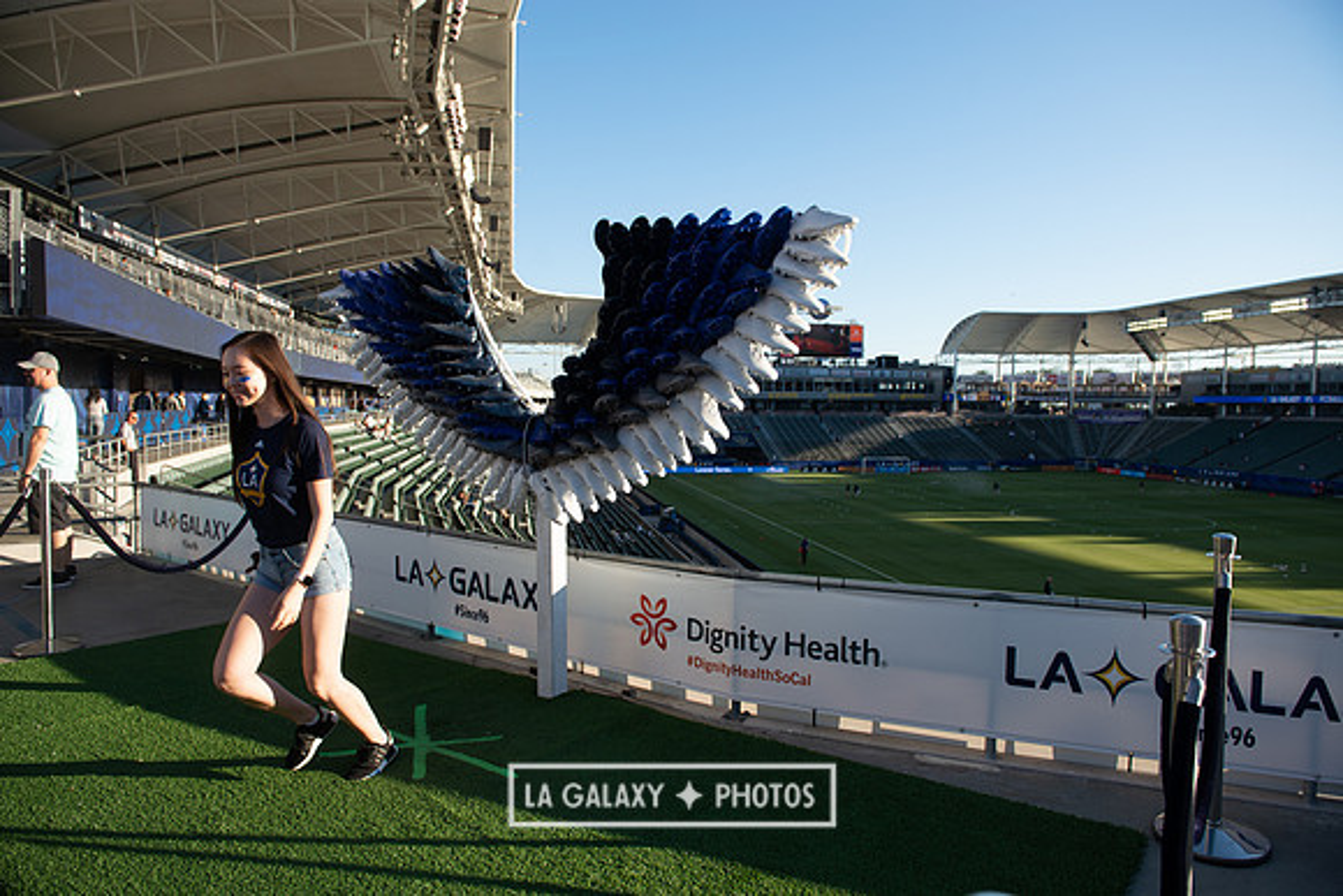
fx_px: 896
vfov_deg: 53.2
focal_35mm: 24
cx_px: 672
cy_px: 448
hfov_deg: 73.7
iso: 200
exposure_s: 1/800
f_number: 4.5
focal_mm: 24
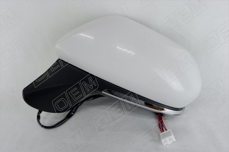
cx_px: 114
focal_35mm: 24
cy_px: 76
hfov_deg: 73.7
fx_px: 153
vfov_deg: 53.1
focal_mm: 16
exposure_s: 1/110
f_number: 3.5
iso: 200
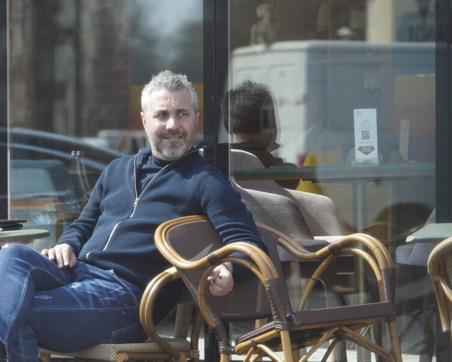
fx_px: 2675
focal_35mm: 200
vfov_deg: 7.7
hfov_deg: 9.6
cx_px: 30
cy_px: 240
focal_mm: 114
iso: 1250
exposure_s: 1/160
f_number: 4
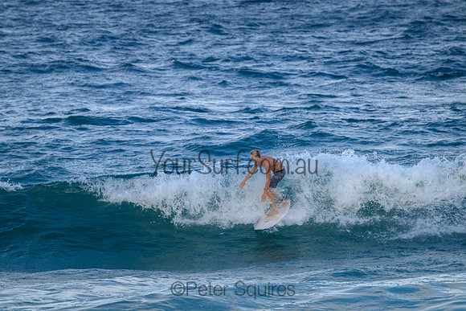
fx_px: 10357
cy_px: 156
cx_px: 233
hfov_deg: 2.6
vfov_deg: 1.7
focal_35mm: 800
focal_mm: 800
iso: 2200
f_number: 11
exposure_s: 1/1600
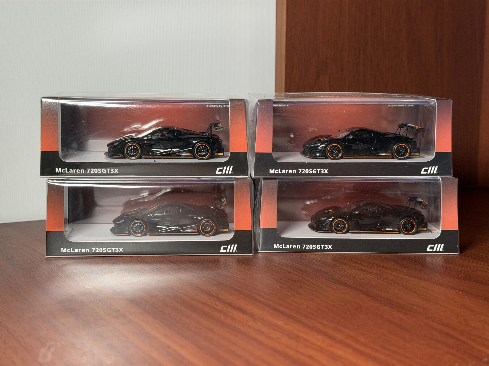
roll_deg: -0.2
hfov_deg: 39.7
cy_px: 183
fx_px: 678
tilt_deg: -7.0
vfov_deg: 30.3
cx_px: 244
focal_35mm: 48
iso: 100
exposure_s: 1/93
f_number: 1.78
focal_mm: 6.76
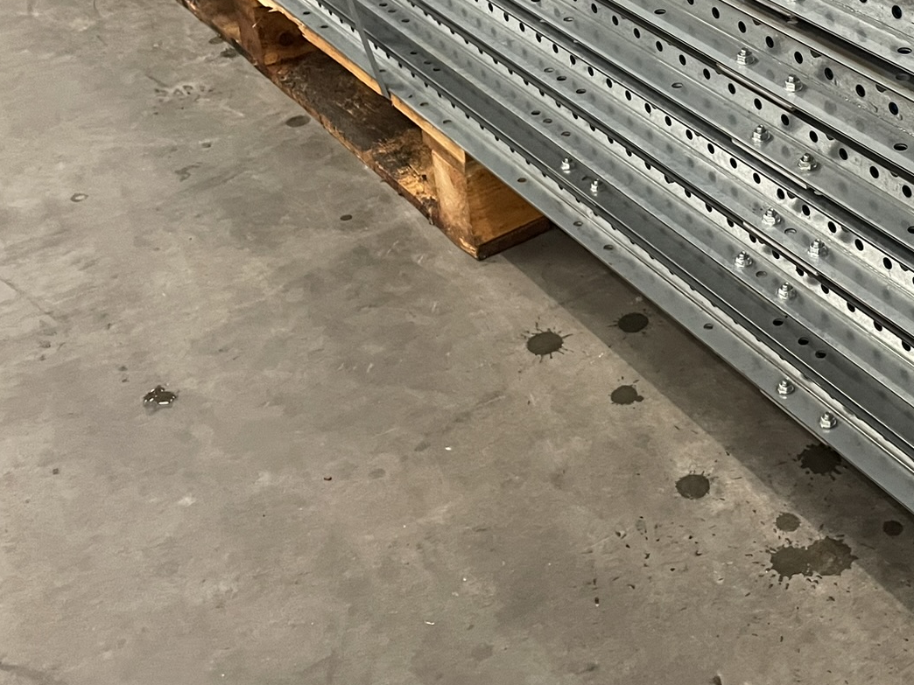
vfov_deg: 27.3
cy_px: 39
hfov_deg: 35.5
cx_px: 801
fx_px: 1347
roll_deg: +0.6
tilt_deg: -26.5
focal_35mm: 51
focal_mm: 4.2
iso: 500
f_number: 1.6
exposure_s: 1/60
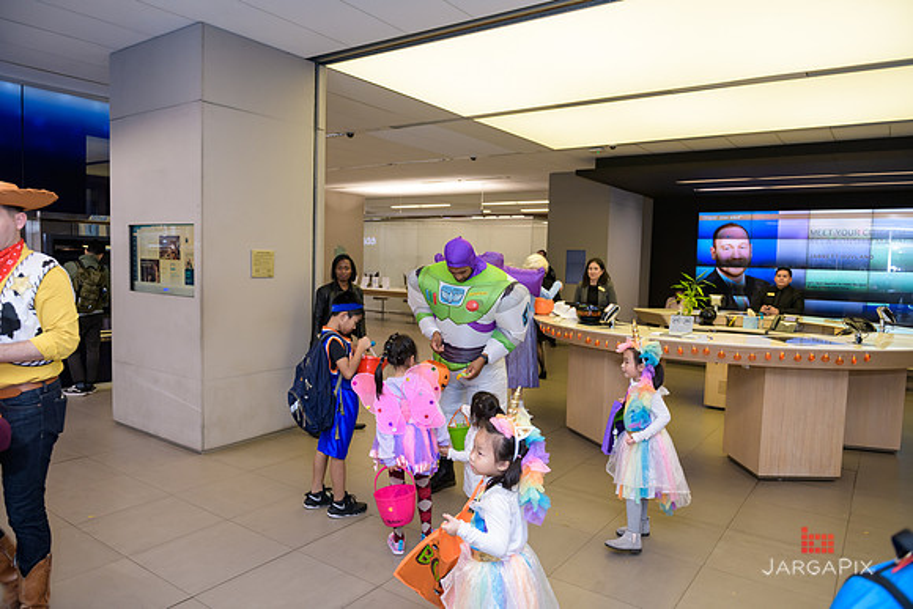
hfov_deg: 73.7
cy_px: 304
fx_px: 609
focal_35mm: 24
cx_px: 456
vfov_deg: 53.2
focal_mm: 24
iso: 800
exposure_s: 1/125
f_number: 3.2
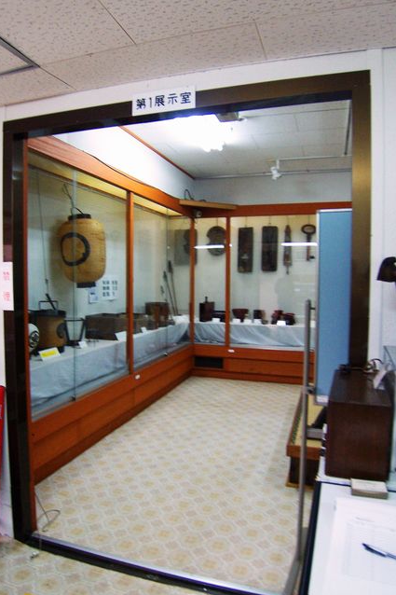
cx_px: 188
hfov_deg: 53.1
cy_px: 298
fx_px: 396
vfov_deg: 73.8
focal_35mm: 24
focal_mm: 3.8
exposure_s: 1/30
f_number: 2.8
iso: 160
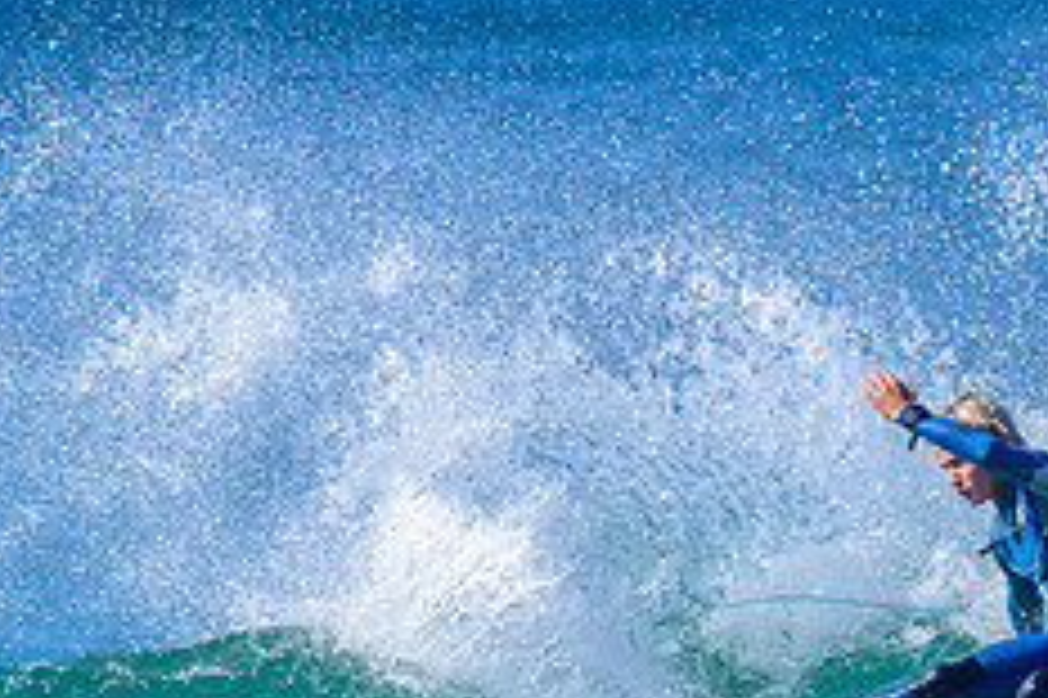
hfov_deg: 1.1
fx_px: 53089
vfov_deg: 0.8
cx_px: 1066
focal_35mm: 1825
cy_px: 795
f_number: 11
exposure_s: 1/2000
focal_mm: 560
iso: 800
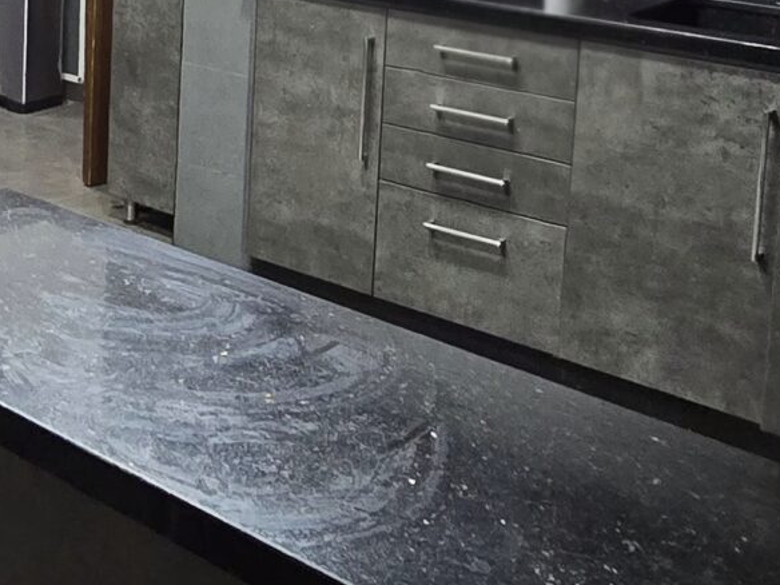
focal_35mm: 57
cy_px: -77
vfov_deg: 23.8
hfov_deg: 30.7
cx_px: -45
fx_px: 1284
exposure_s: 1/50.3
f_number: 2.2
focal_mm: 2.2
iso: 500
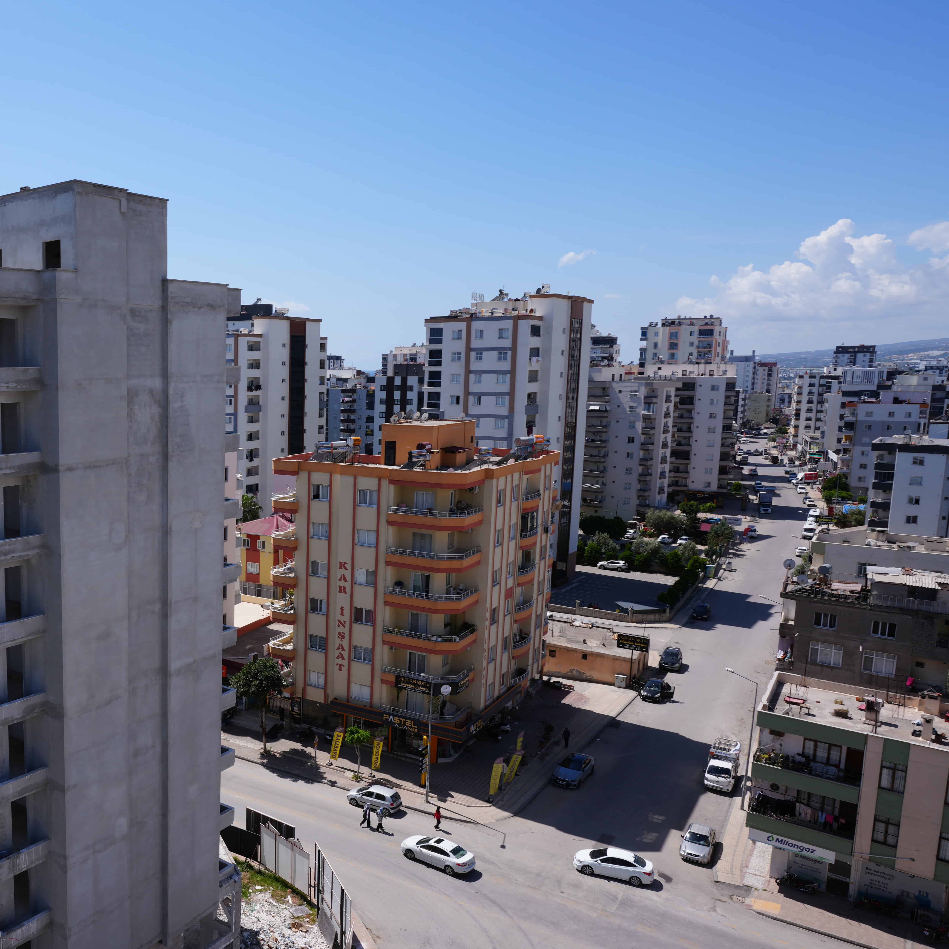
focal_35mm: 30
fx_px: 930
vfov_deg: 54.0
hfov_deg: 49.1
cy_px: 505
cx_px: 122
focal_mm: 19
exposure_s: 1/200
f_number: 10
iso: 100
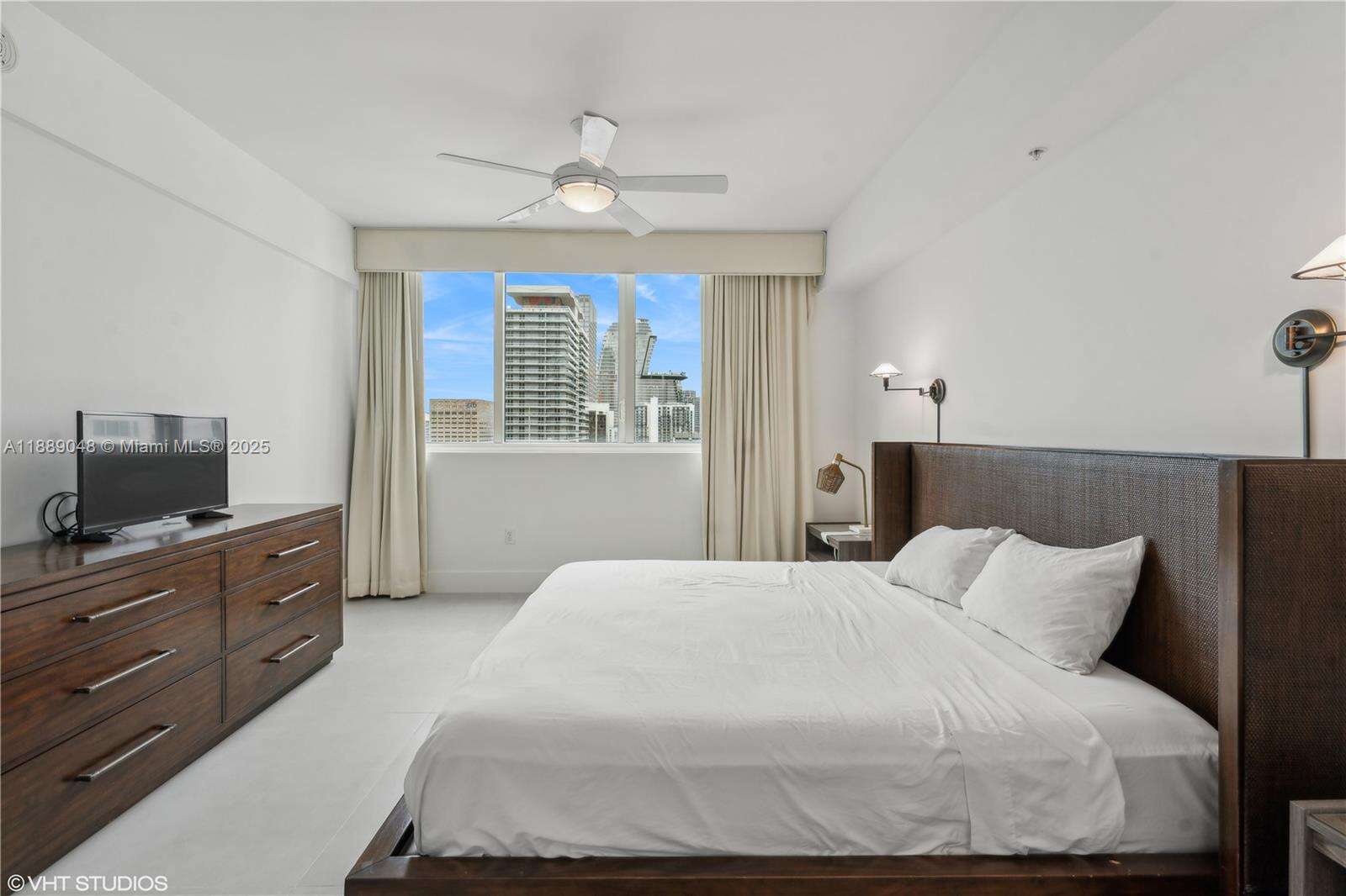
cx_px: 673
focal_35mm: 16
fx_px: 587
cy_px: 448
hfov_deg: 97.8
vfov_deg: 74.8
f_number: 9
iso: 250
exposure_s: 1/80
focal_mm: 15.7
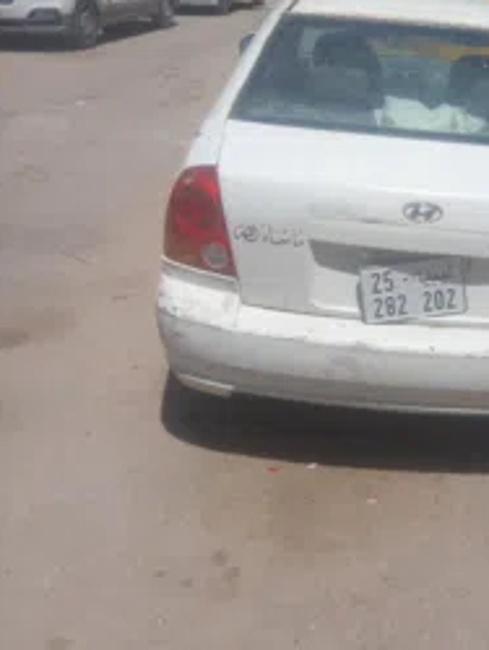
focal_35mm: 40
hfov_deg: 35.0
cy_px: 255
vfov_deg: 46.5
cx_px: 382
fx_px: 752
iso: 25
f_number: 2
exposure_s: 1/1416
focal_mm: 4.6
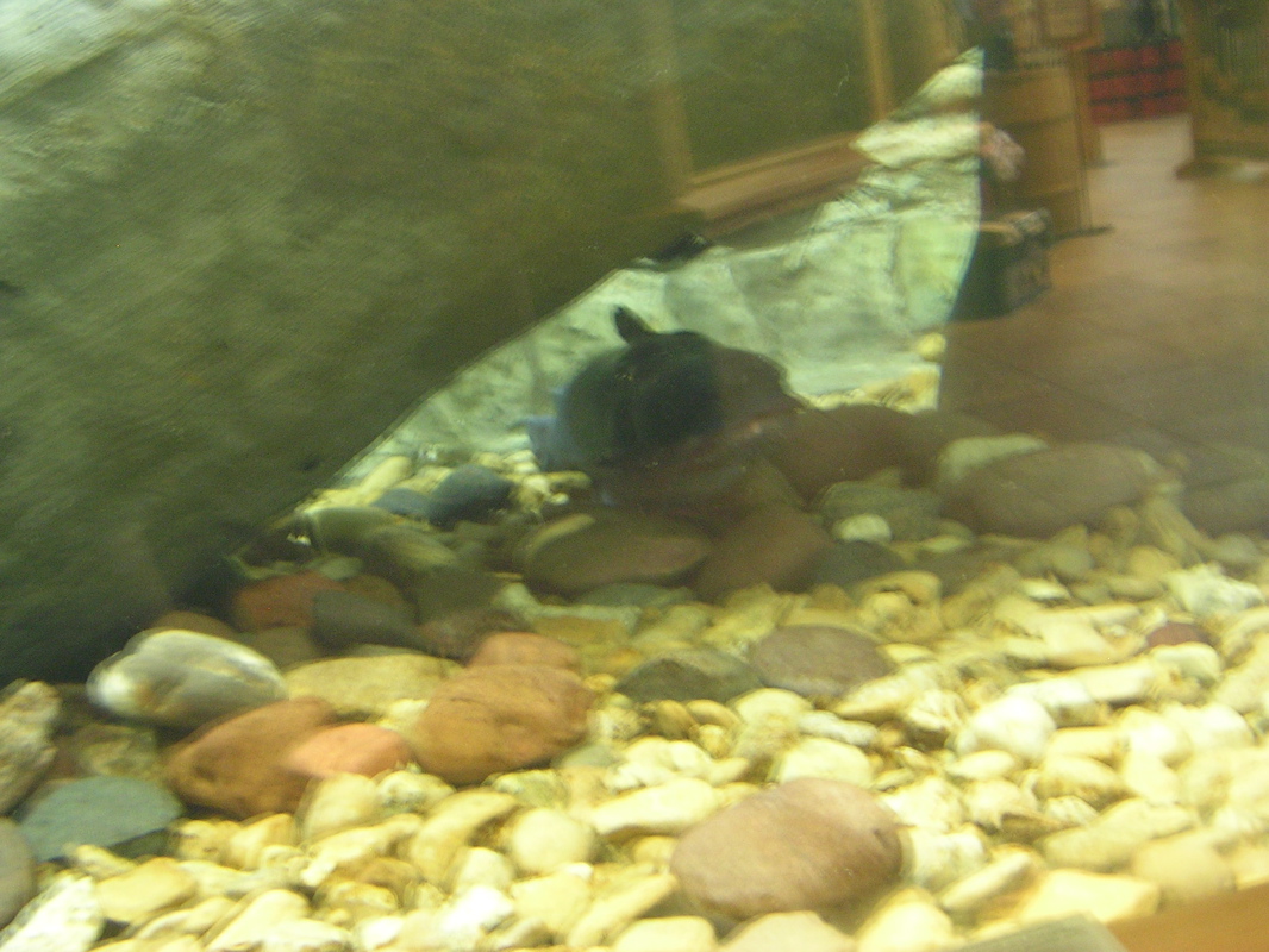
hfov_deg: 49.0
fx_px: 1393
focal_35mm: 38
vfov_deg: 37.7
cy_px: 476
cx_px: 634
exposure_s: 1/2.1
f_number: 2.8
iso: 100
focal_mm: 5.8
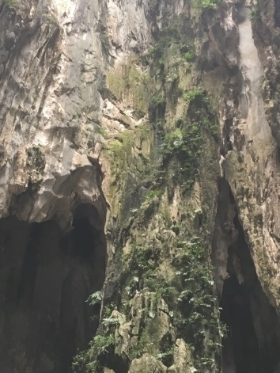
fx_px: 679
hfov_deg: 23.3
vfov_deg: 30.7
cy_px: 172
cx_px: 161
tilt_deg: +45.1
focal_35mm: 63
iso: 80
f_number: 2.2
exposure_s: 1/33
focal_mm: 4.15
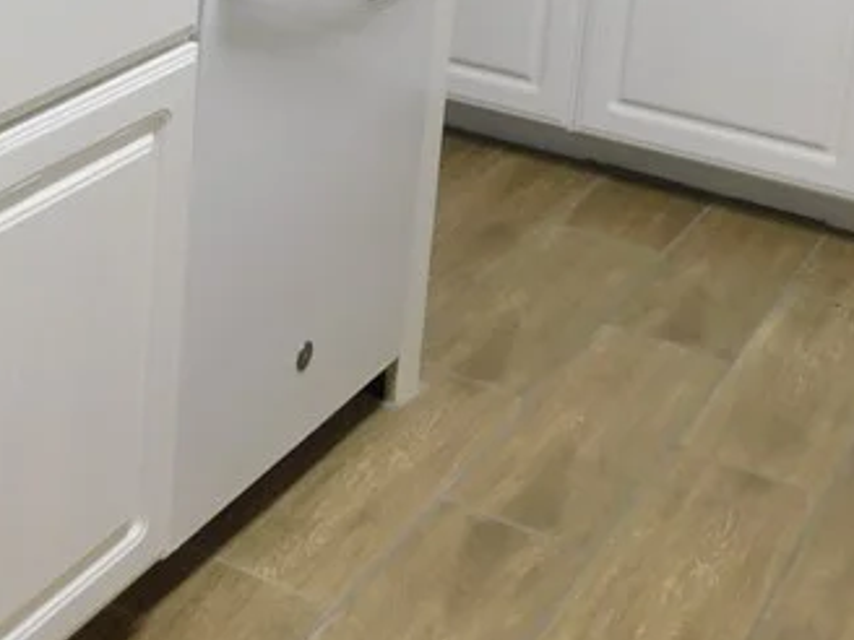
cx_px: 148
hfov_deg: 25.5
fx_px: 1850
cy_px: -172
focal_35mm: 75
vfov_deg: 18.4
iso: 125
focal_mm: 4.1
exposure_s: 1/30
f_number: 3
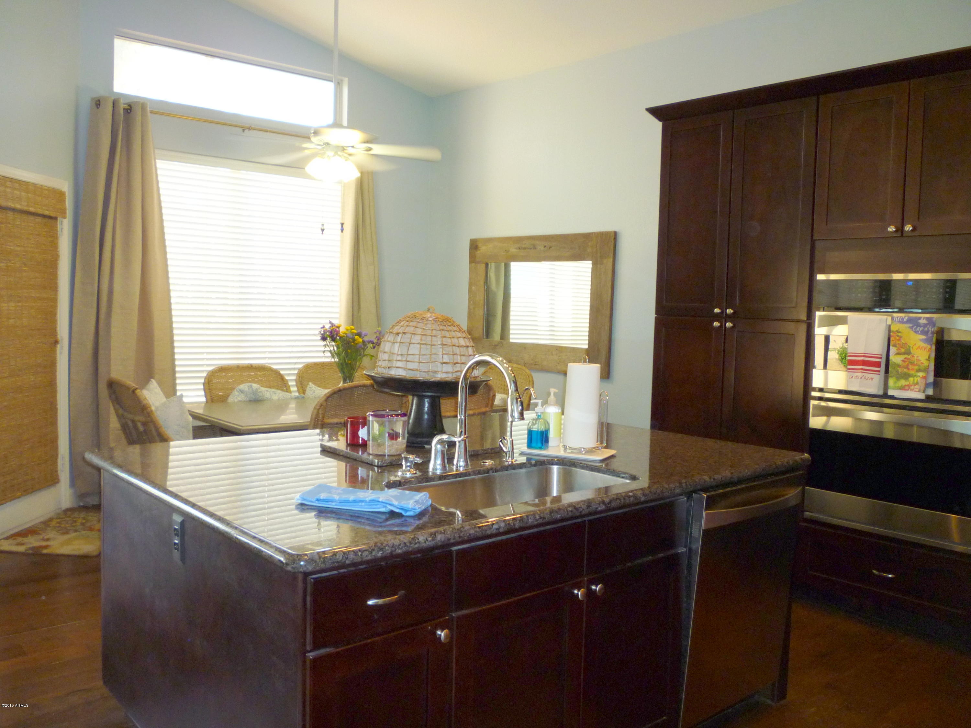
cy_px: 364
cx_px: 486
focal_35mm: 29
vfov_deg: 48.2
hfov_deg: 61.7
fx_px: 813
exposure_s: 1/30
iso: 200
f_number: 3.3
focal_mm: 5.2
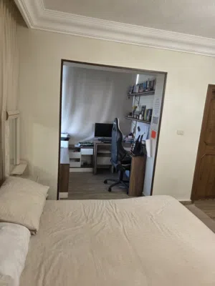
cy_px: 143
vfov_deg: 73.9
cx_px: 108
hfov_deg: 58.9
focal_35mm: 23
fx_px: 190
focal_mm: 6.3
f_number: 1.7
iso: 160
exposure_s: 1/100
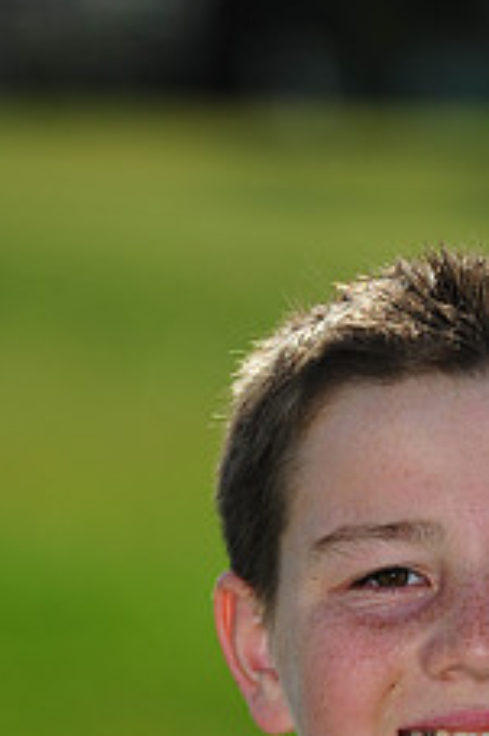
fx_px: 10447
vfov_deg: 4.0
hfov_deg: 2.7
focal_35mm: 512
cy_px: 791
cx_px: 463
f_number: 4.5
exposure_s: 1/1000
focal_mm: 200
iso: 200
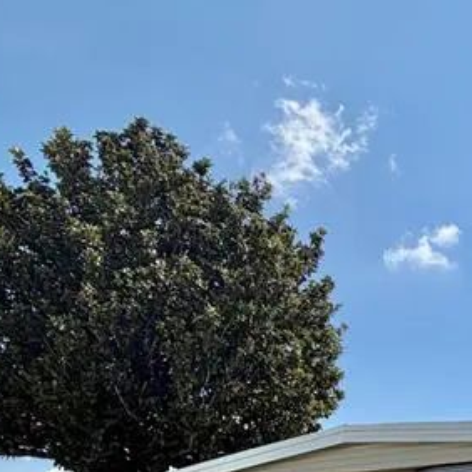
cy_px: 529
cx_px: 619
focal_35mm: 45
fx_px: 694
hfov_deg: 29.8
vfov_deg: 32.6
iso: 20
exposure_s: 1/1211
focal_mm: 2.22
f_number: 2.2
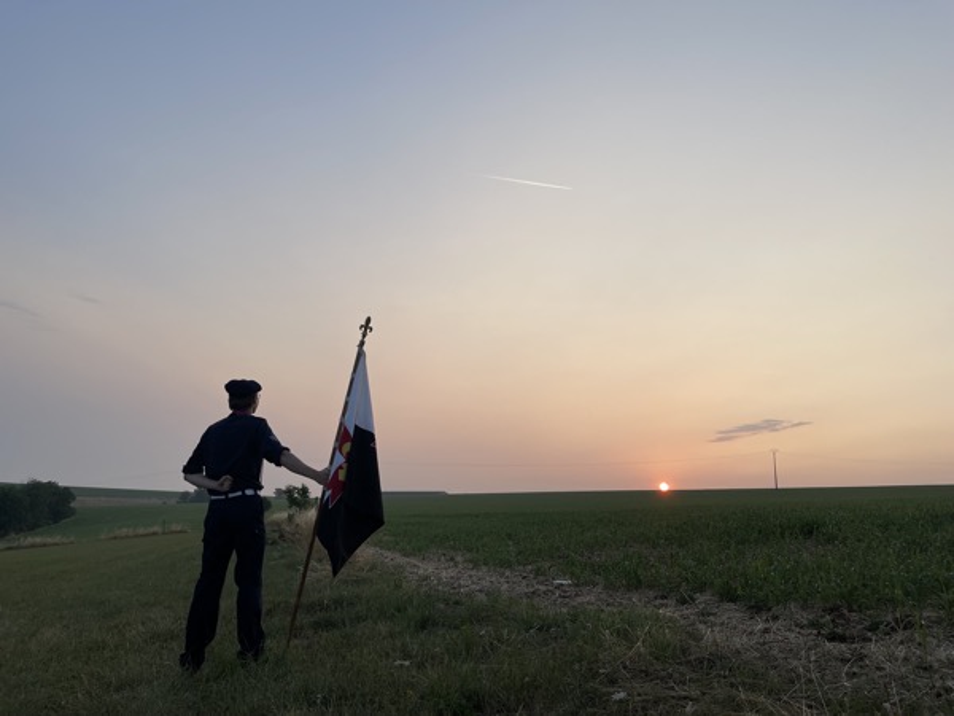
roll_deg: -1.0
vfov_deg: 53.1
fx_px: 717
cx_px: 477
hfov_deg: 67.3
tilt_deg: +12.3
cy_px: 358
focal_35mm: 26
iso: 32
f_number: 1.6
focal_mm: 5.1
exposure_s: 1/1266
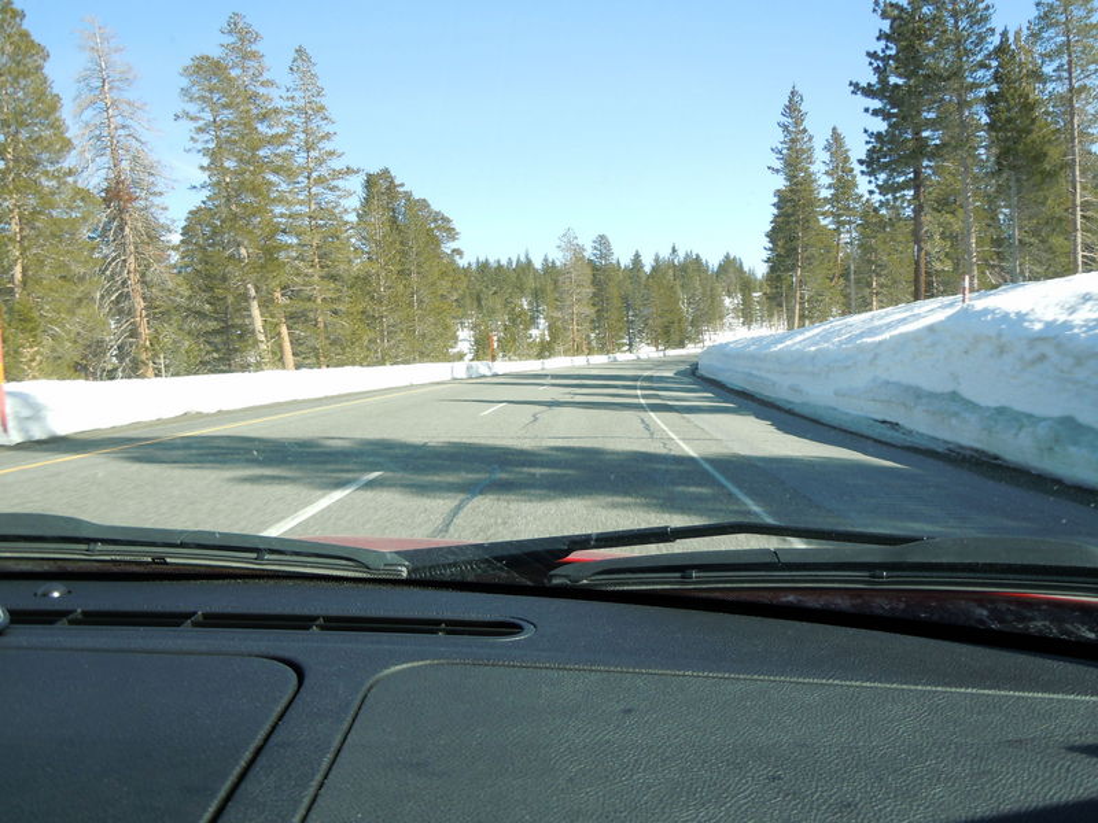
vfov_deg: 46.8
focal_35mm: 30
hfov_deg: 60.0
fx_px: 952
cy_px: 412
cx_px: 549
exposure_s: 1/320
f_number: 3.5
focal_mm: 5.4
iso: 100
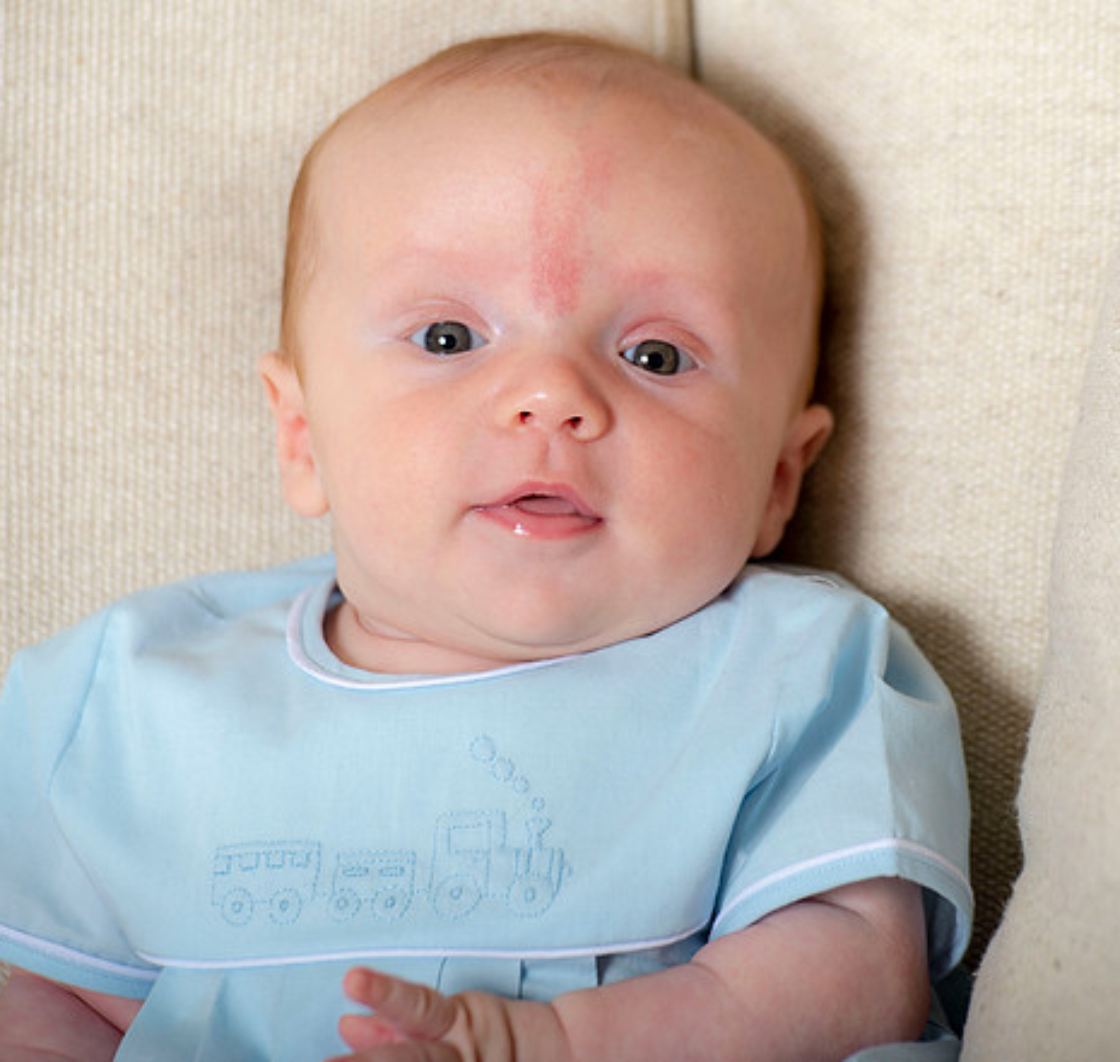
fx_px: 9810
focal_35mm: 275
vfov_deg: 6.2
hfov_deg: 6.5
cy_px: 477
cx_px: 670
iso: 250
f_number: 4.5
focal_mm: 200
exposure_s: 1/200
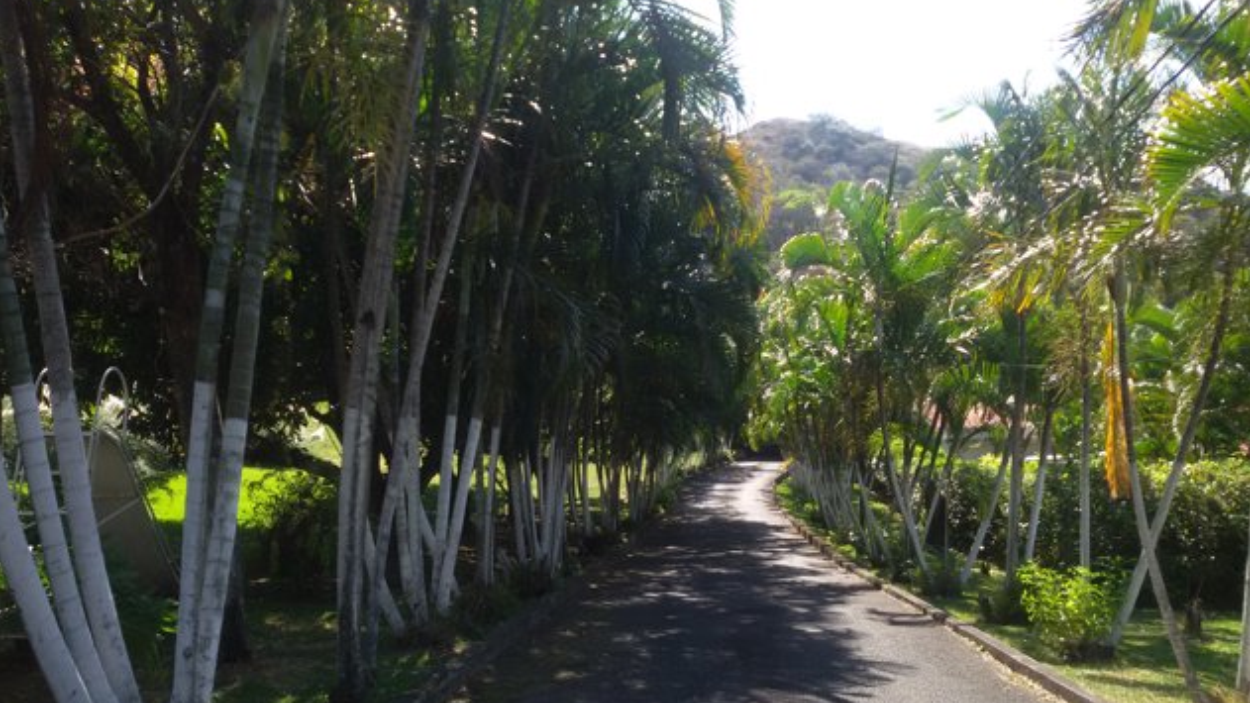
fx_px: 1127
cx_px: 625
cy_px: 414
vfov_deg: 34.6
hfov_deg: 58.0
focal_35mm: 34
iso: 40
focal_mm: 2.93
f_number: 2.4
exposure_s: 1/282
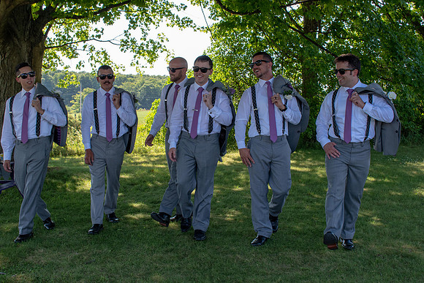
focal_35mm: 46
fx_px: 548
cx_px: 212
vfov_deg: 29.0
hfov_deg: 42.3
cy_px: 142
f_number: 8
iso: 400
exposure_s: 1/250
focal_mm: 31
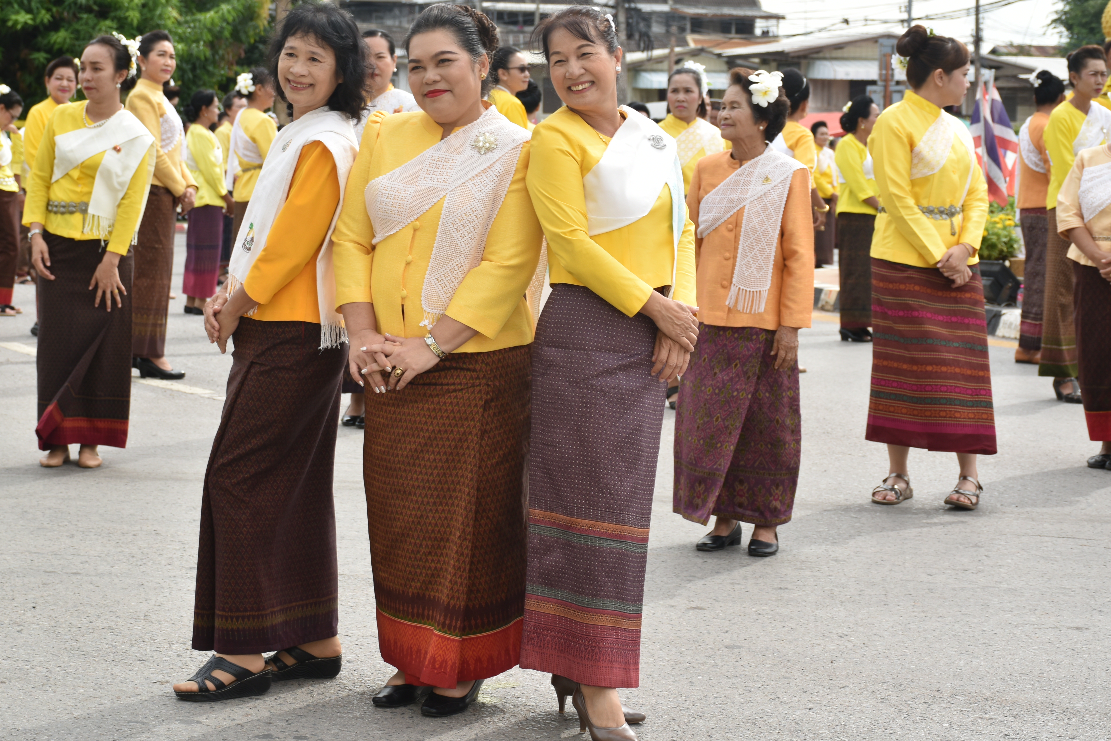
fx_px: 2747
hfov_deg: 22.8
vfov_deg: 15.4
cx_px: 467
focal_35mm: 89
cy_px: 336
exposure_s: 1/200
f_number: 7.1
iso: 100
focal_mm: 50
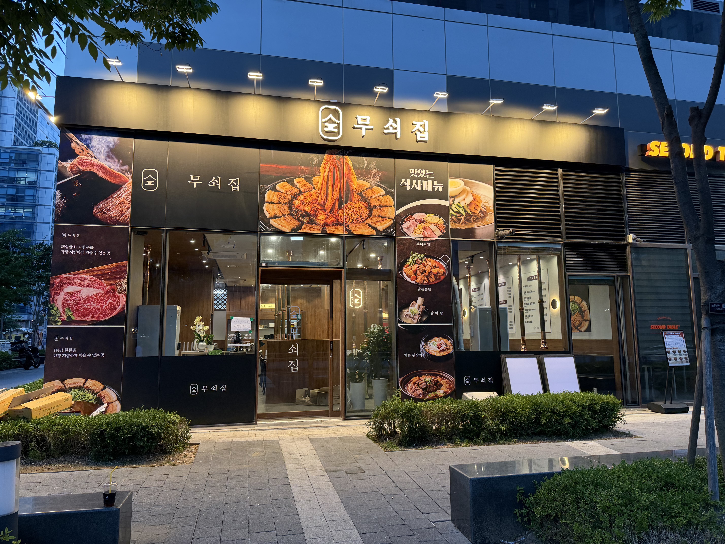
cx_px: 362
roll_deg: +0.5
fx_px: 503
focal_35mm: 24
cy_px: 272
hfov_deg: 71.6
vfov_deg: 56.8
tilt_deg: +8.0
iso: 200
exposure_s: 1/60
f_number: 1.78
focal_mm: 6.76
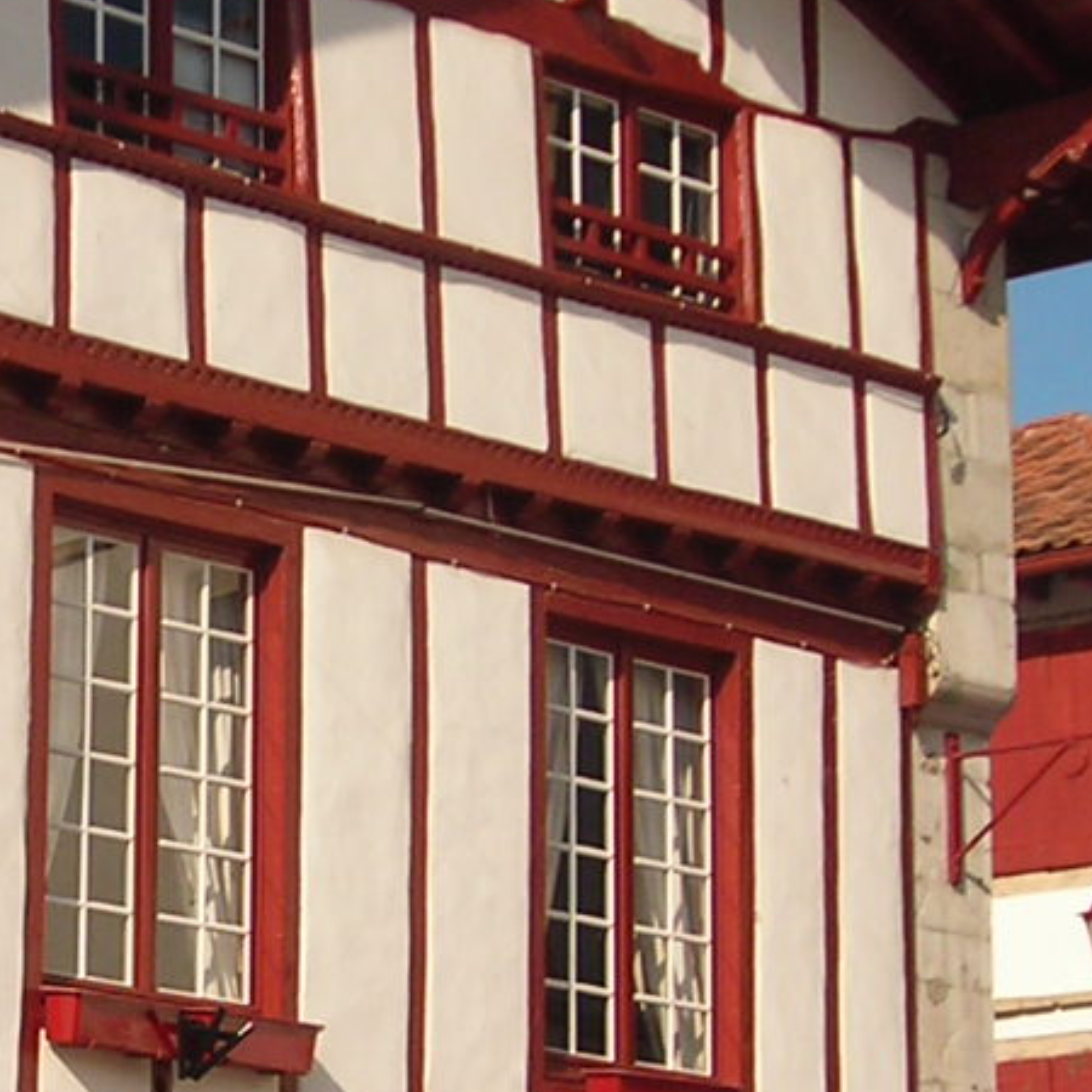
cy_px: 876
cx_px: -175
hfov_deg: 11.2
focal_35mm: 153
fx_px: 5461
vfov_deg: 11.4
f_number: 6.4
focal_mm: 6.3
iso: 50
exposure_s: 1/253
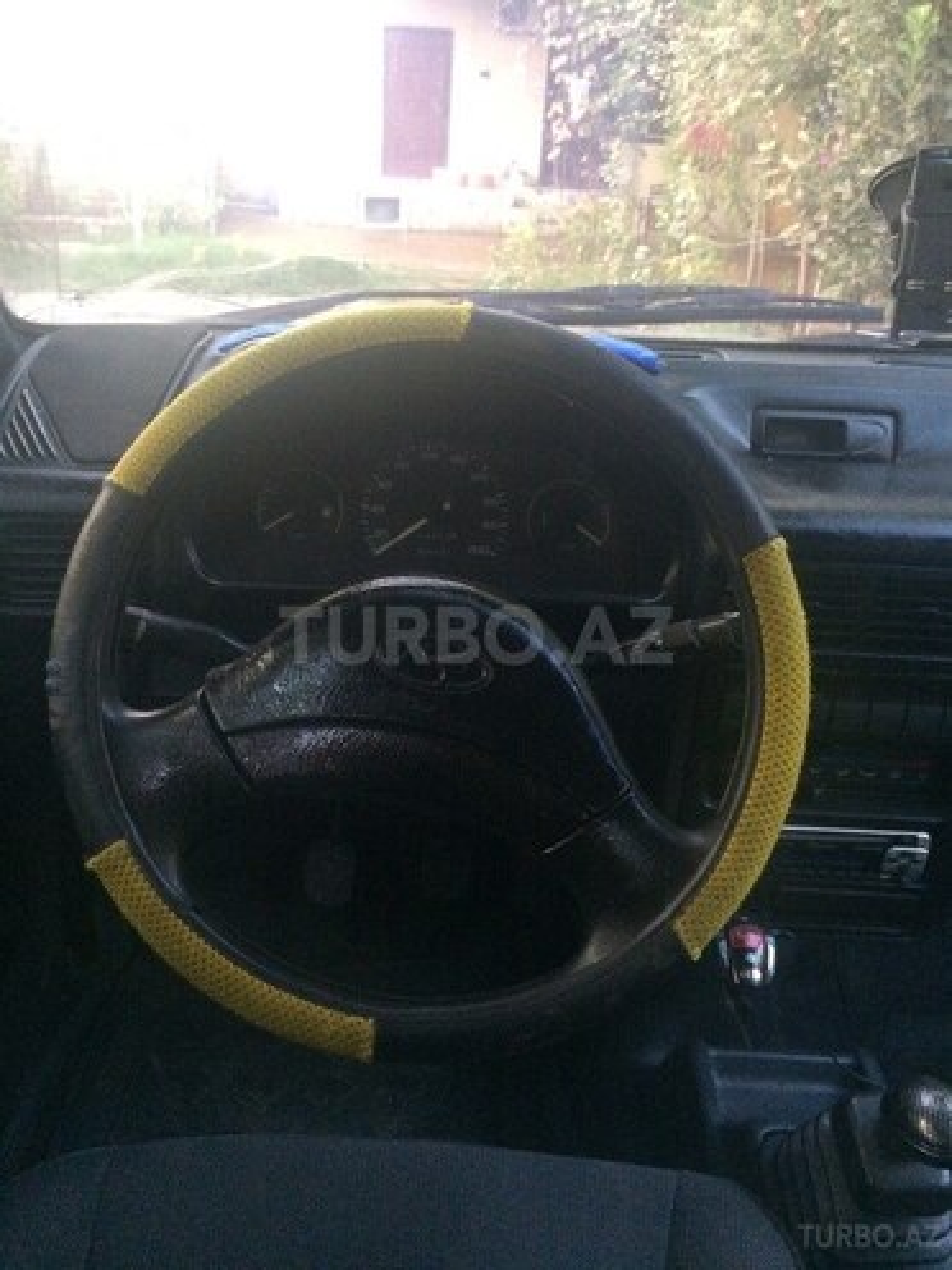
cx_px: 476
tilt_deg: -24.5
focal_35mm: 29
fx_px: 1063
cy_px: 635
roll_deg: -2.6
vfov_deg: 61.7
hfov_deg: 48.2
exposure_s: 1/25
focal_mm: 4.15
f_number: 2.2
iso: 320
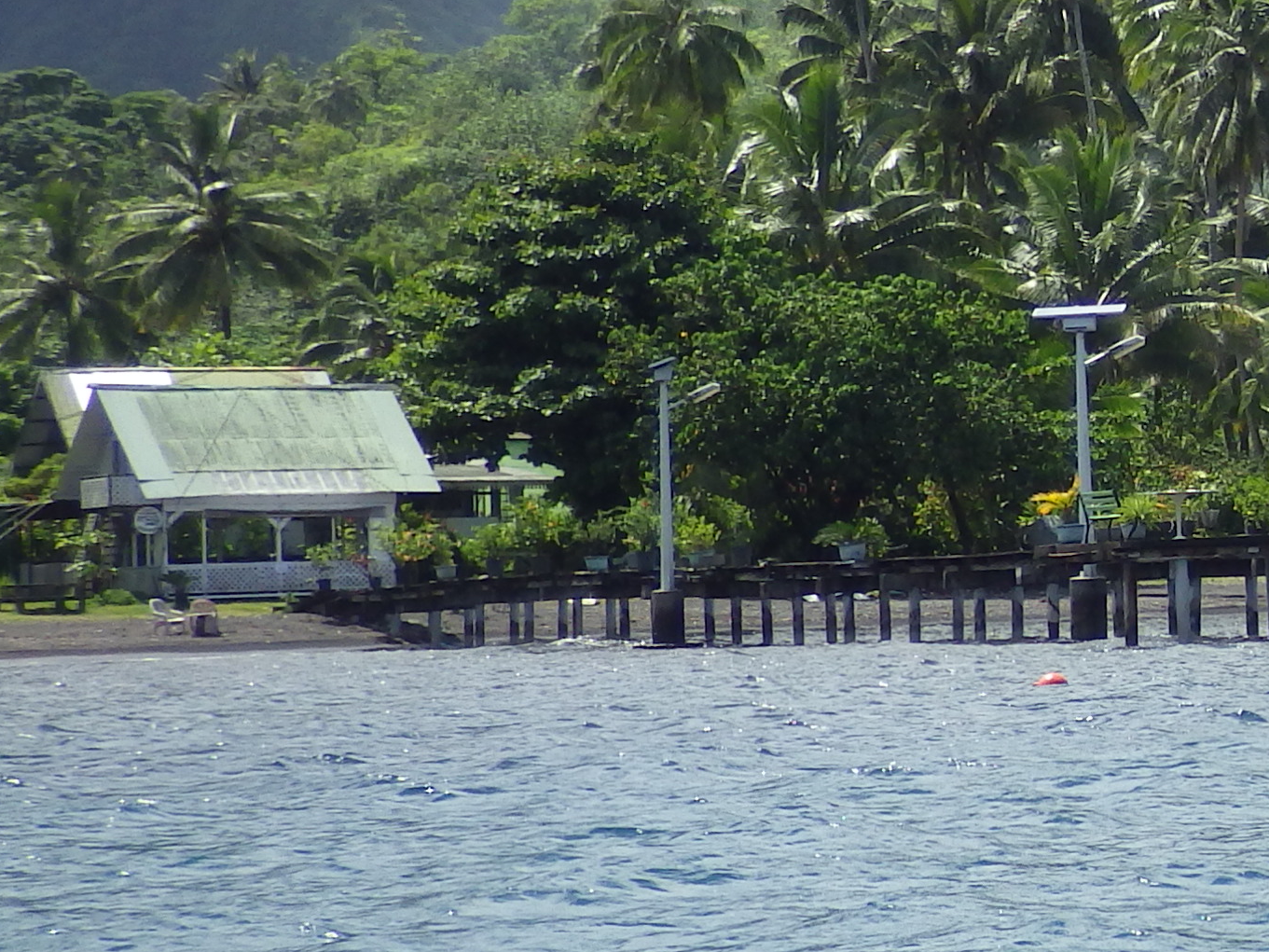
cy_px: 398
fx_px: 5463
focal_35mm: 149
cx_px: 2003
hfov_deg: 12.5
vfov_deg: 10.0
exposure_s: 1/800
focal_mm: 7.9
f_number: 4
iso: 125
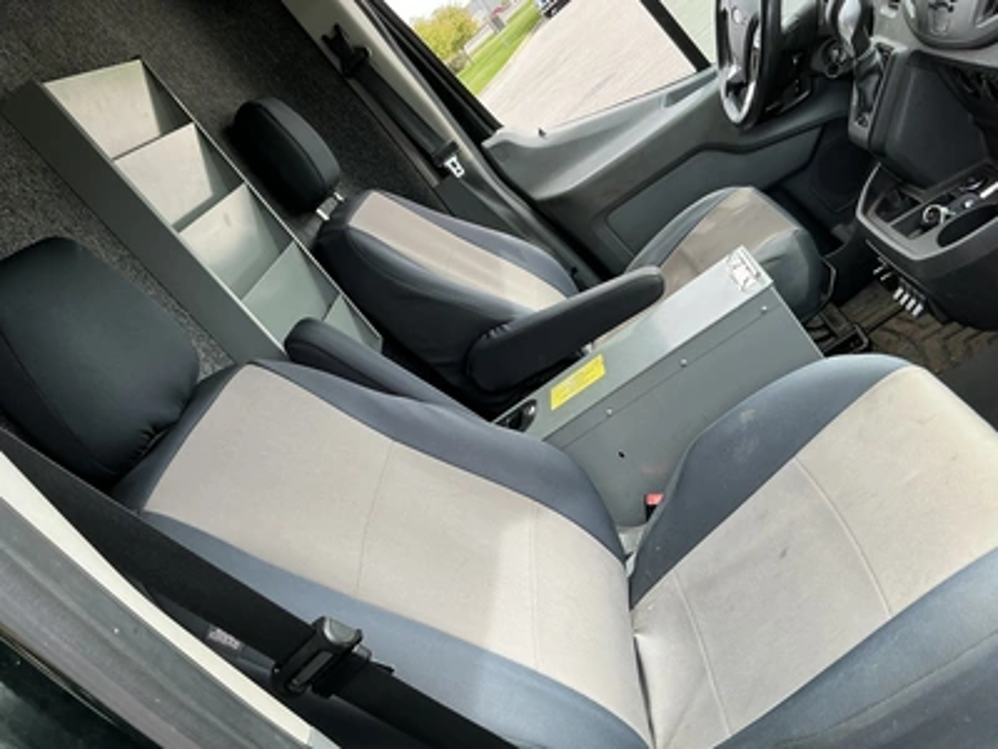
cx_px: 499
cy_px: 374
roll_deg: +42.5
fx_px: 807
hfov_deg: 63.4
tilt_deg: -19.2
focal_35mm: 28
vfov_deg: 49.7
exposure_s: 1/206
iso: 20
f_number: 1.8
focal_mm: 3
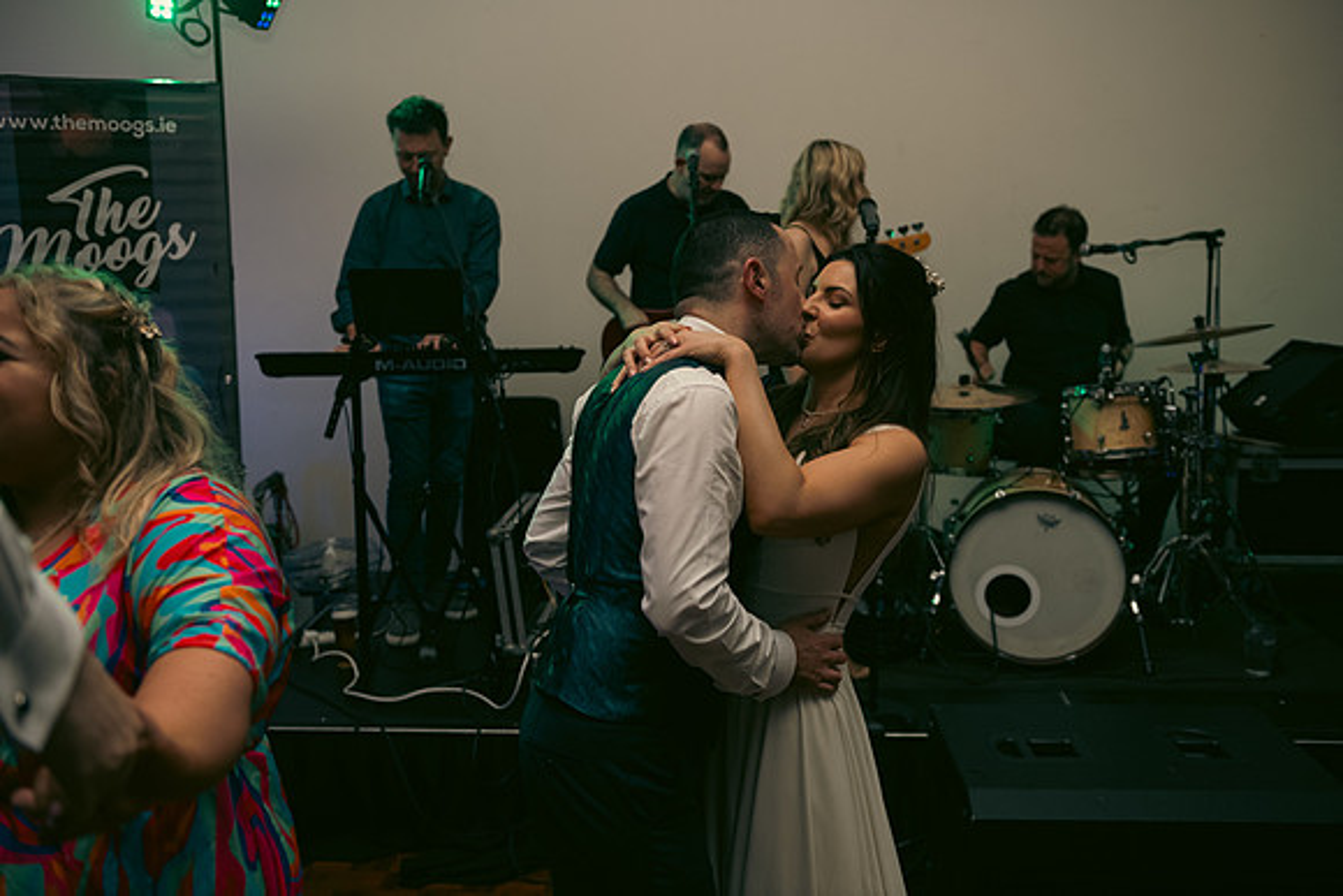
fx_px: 1418
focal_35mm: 38
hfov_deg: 50.7
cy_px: 448
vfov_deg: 35.1
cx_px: 672
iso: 800
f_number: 3.5
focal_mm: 38
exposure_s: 1/160
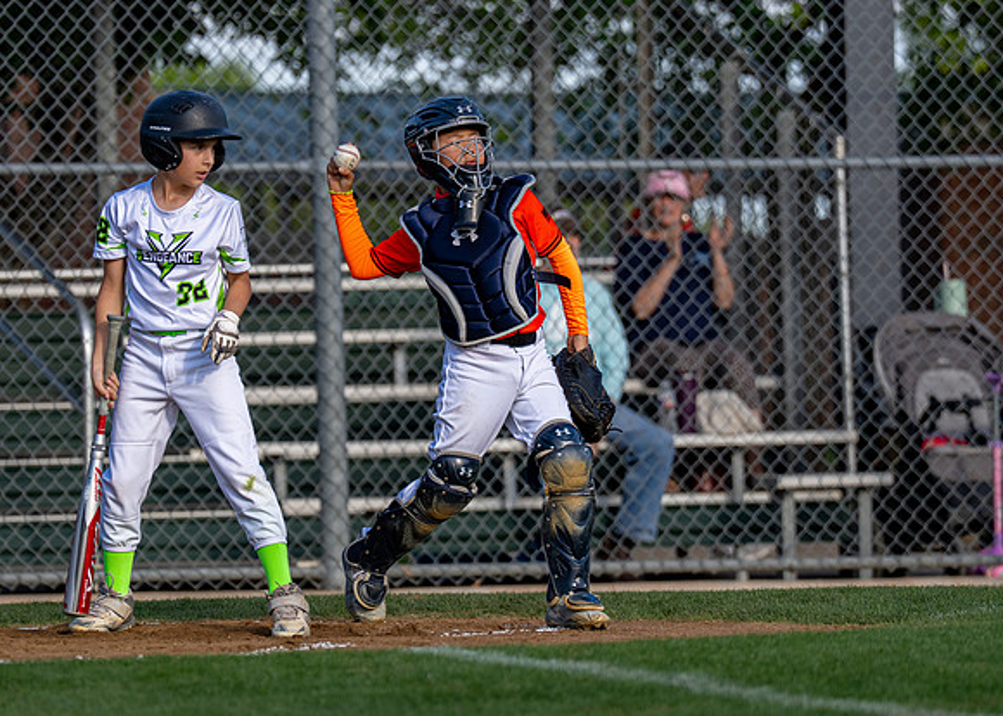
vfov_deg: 3.8
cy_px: 416
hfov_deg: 5.3
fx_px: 10920
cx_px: 374
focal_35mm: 383
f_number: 2.8
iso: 160
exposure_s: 1/2500
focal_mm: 200
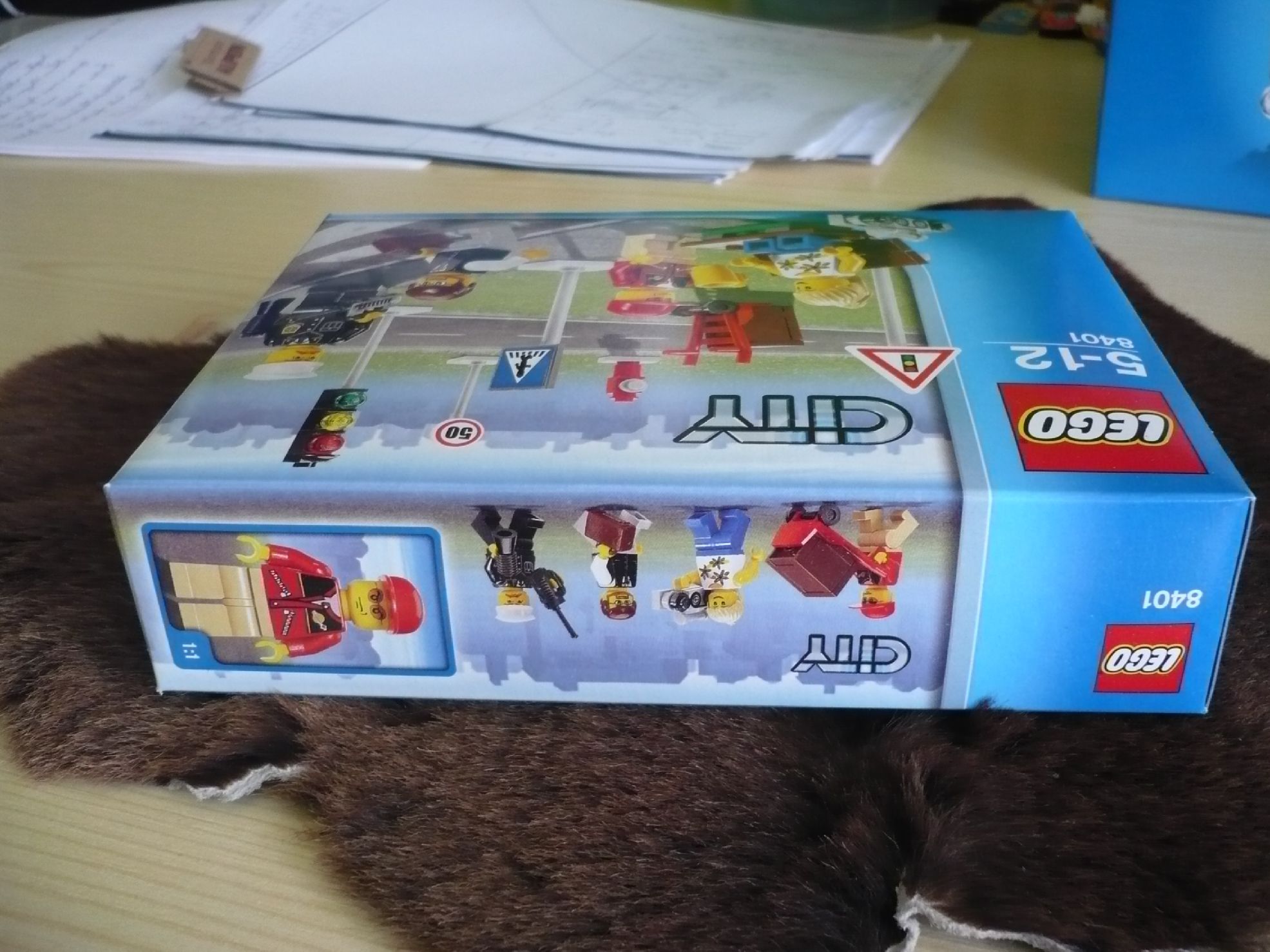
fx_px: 1284
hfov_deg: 52.6
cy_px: 476
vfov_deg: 40.7
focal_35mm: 35
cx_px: 635
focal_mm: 5.8
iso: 250
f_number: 2.8
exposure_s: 1/125
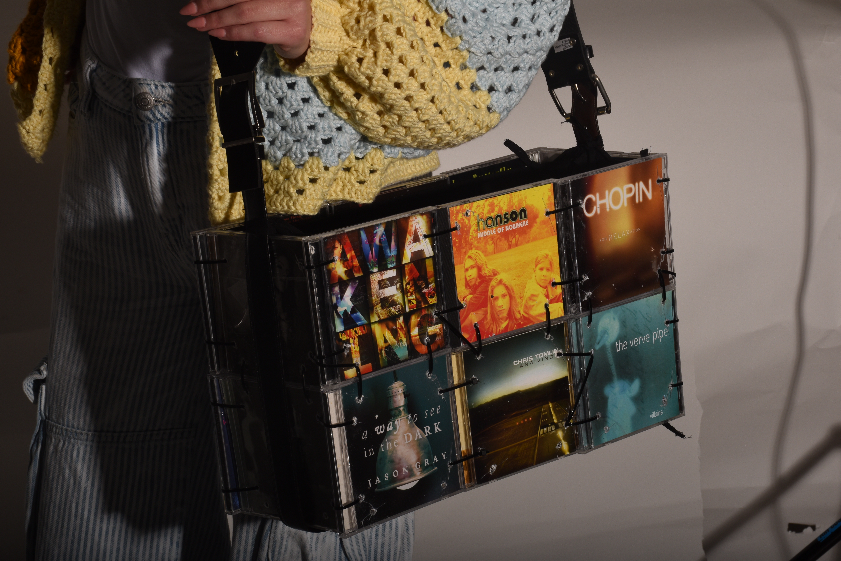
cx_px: 420
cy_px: 280
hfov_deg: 21.9
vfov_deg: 14.7
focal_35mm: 93
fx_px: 2172
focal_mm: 62
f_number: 18
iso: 100
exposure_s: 1/200
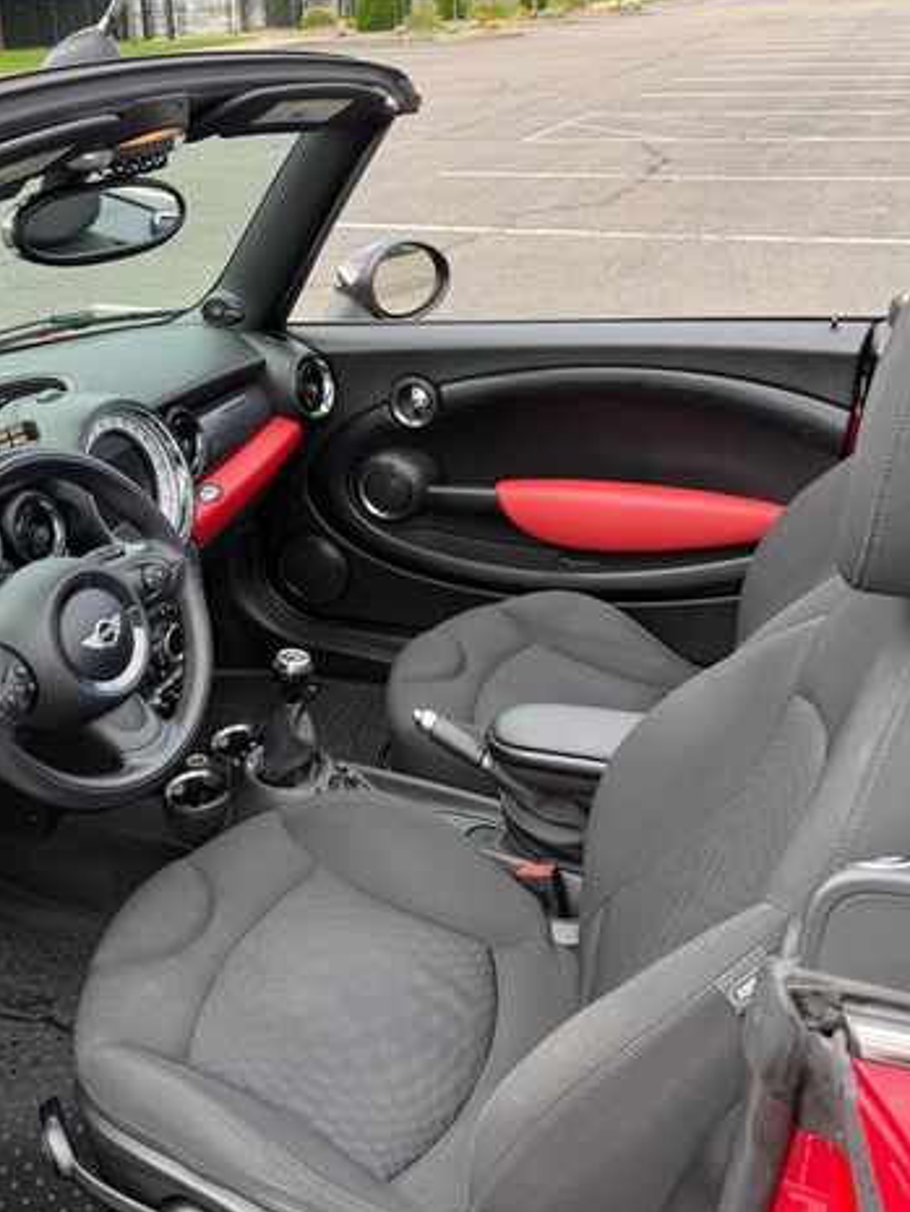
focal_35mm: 33
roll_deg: +2.6
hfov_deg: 42.6
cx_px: 329
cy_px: 599
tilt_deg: -26.6
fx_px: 1156
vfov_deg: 55.3
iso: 80
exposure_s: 1/617
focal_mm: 6.76
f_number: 1.78
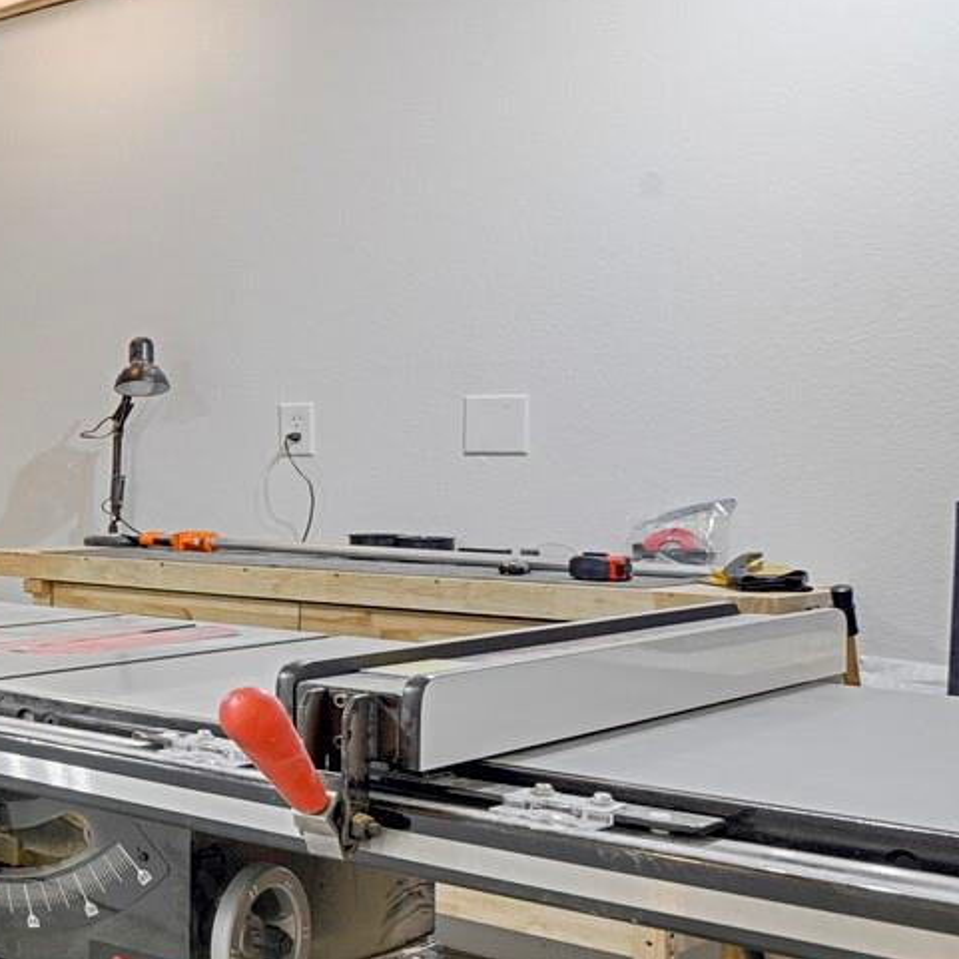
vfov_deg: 35.3
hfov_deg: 24.2
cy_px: 443
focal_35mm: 48
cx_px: -603
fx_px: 1504
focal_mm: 17
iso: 250
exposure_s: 2
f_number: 8
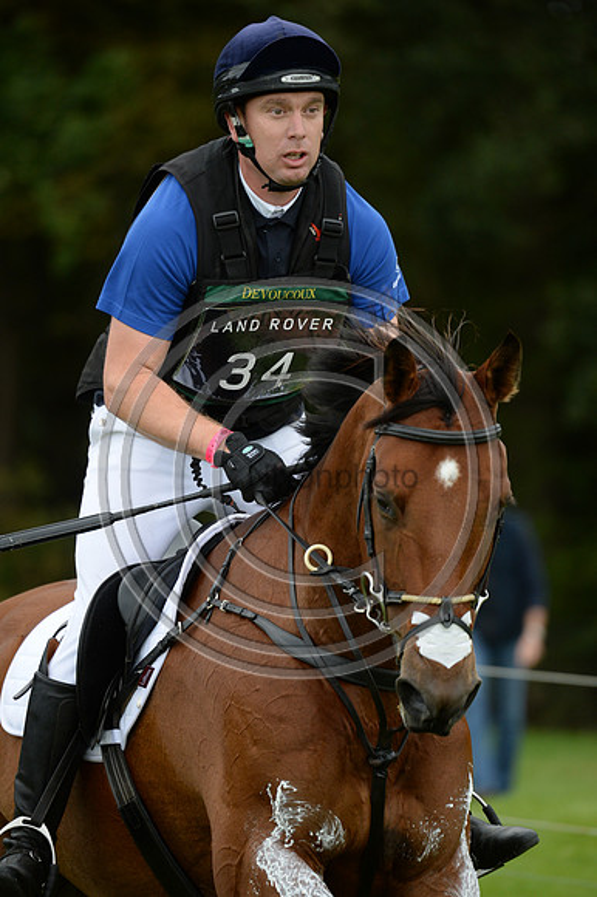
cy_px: 448
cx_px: 298
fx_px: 9961
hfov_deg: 3.4
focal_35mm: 400
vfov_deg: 5.2
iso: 1000
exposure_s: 1/1000
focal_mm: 400
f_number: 5.6
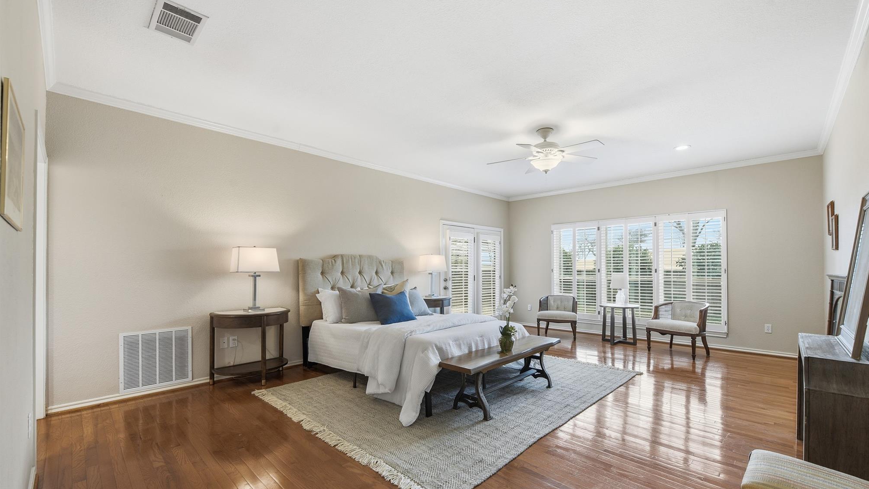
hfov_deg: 103.0
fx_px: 346
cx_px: 444
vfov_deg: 70.3
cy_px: 271
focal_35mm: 15
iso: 100
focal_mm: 14
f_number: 9
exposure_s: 1/40
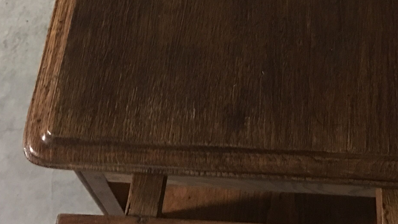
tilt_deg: -55.6
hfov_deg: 30.1
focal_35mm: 69
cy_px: -63
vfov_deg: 16.6
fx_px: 728
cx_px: 291
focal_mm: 4.15
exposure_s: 1/4
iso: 125
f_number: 2.2
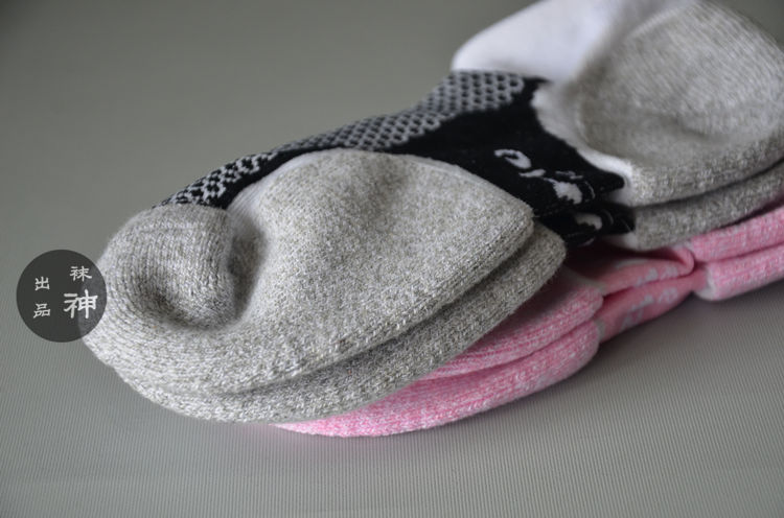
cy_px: 259
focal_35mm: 105
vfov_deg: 13.0
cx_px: 392
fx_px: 2281
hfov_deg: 19.5
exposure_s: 1/60
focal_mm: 70
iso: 560
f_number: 5.3
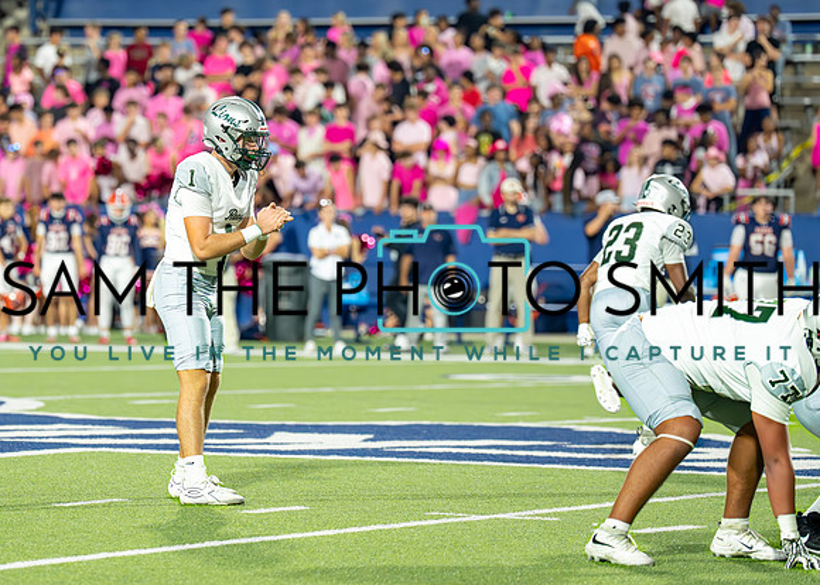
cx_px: 230
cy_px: 264
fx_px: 5623
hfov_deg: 8.3
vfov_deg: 6.0
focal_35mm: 241
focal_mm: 153
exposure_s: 1/1600
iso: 3200
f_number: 2.8
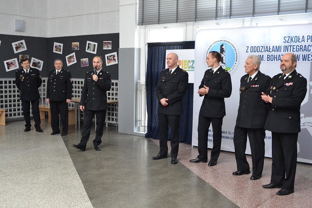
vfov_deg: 29.9
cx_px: 156
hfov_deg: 43.6
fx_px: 390
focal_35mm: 45
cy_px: 104
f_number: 7.1
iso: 3200
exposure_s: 1/200
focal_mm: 30
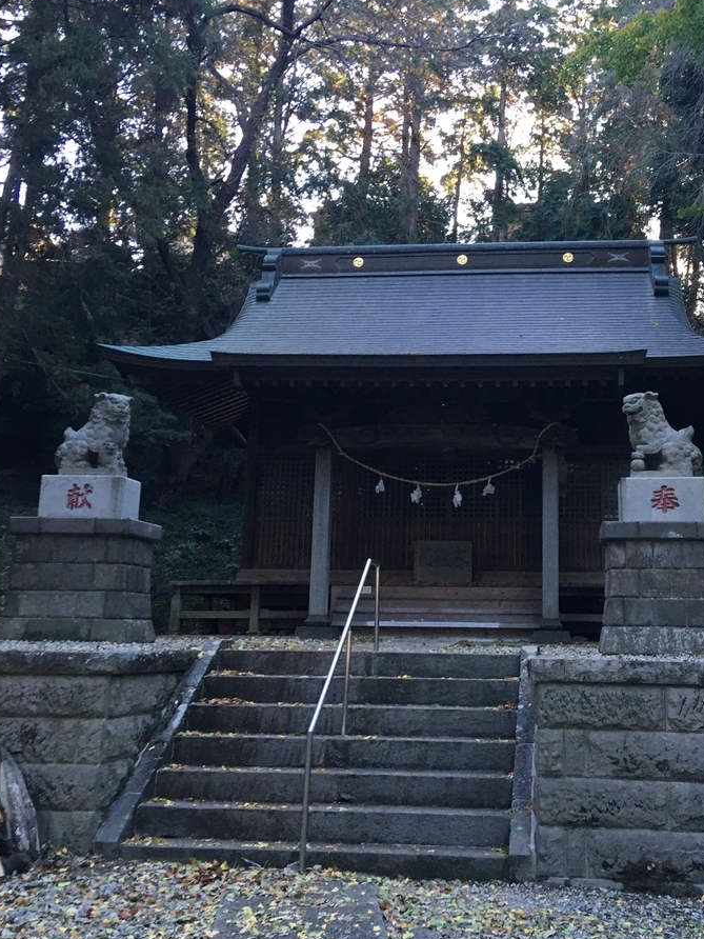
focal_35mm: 39
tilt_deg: +16.0
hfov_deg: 36.5
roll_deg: +0.5
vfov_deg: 47.8
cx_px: 460
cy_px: 414
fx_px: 1058
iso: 40
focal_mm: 4.15
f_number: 2.2
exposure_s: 1/30
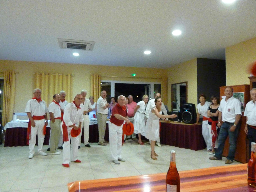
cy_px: 96
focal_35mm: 25
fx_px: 185
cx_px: 128
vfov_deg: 54.9
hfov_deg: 69.4
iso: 800
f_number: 3.3
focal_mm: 4.1
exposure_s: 1/30
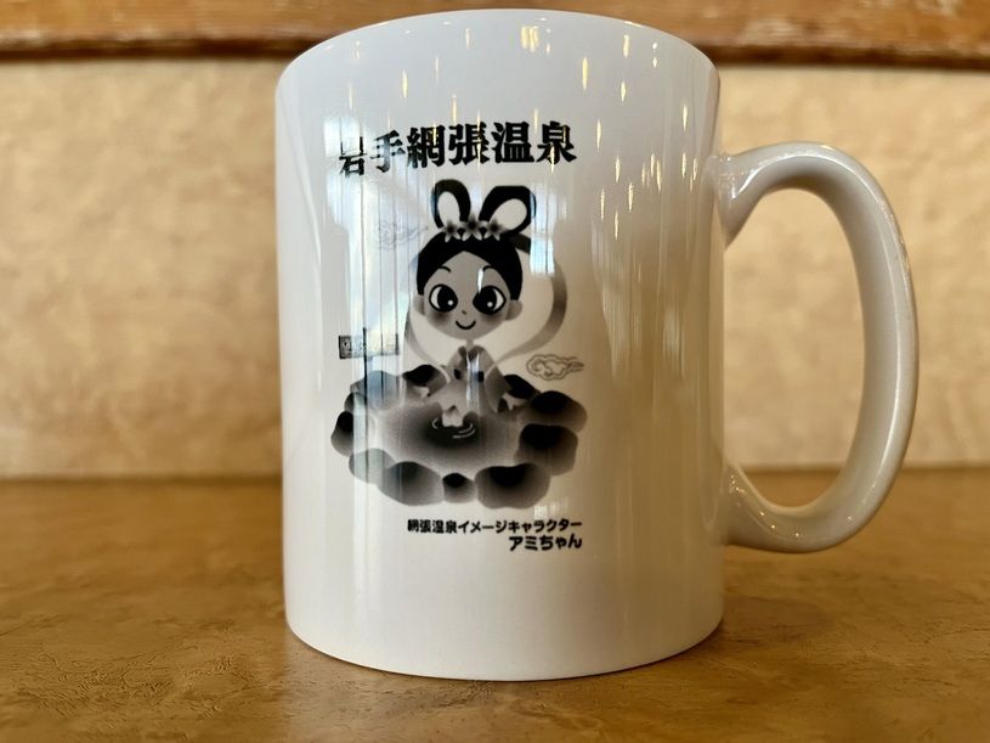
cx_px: 495
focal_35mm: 26
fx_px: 743
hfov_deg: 67.3
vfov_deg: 53.1
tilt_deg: -0.1
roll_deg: +0.2
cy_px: 372
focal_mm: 5.1
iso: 80
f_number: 1.6
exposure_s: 1/50
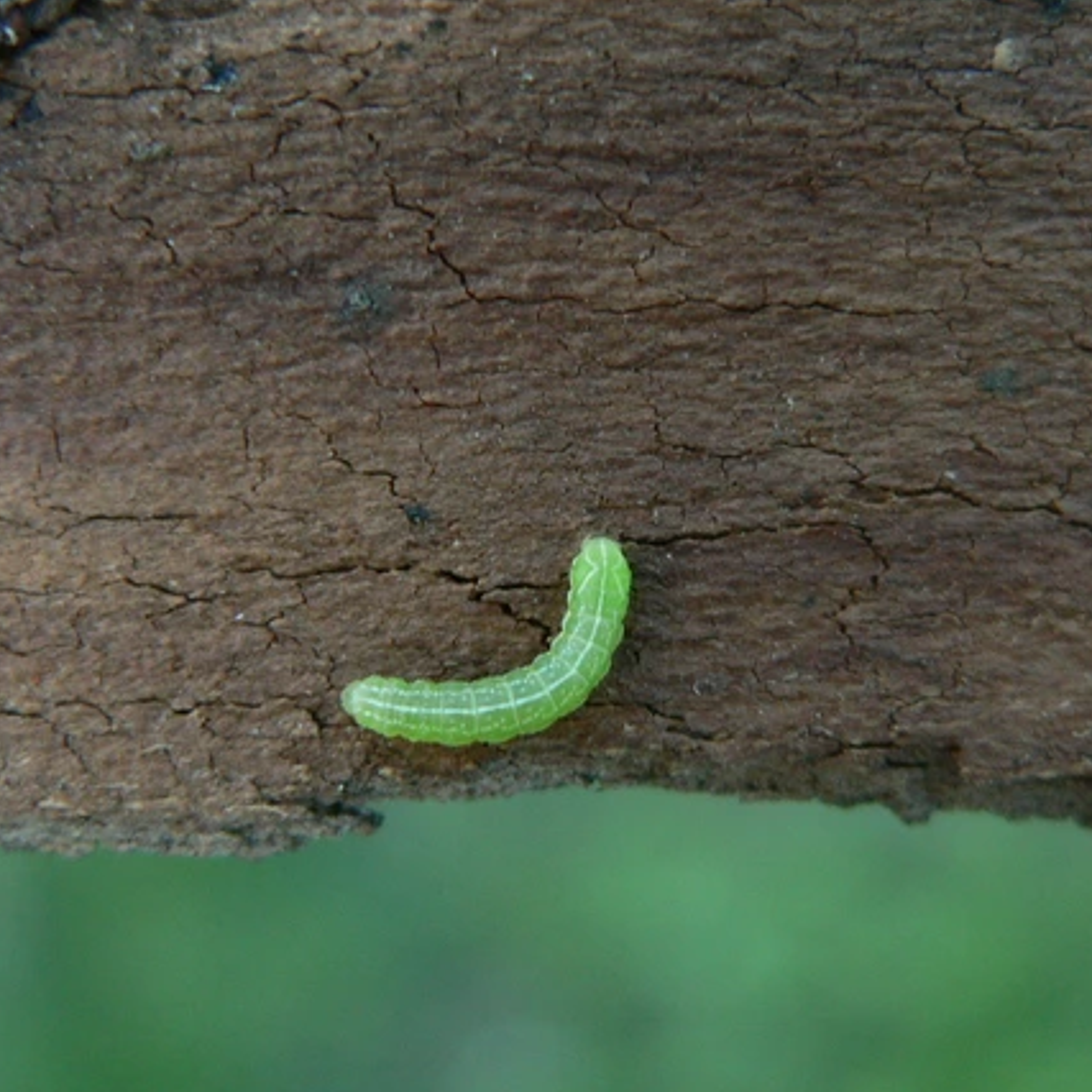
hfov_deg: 17.1
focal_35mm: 102
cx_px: 583
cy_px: 591
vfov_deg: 17.1
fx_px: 3640
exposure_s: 1/20
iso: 200
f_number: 2.8
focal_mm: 12.9
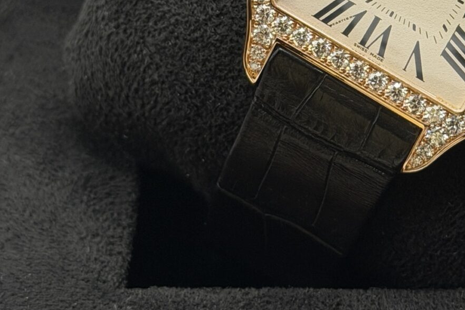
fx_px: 1873
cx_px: 422
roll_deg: +0.8
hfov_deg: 14.0
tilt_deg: -32.7
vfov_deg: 9.4
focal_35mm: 145
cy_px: -45
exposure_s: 1/119
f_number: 1.78
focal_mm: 6.76
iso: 80
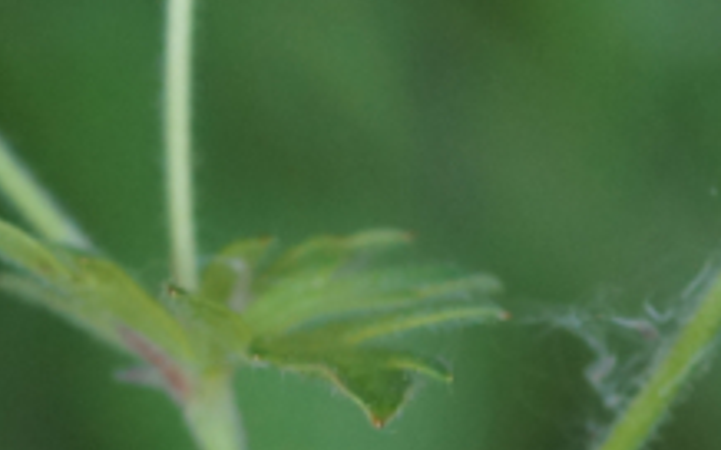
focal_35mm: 841
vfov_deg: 1.6
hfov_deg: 2.5
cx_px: 255
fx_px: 16517
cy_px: -275
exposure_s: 1/160
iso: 500
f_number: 4.5
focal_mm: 100
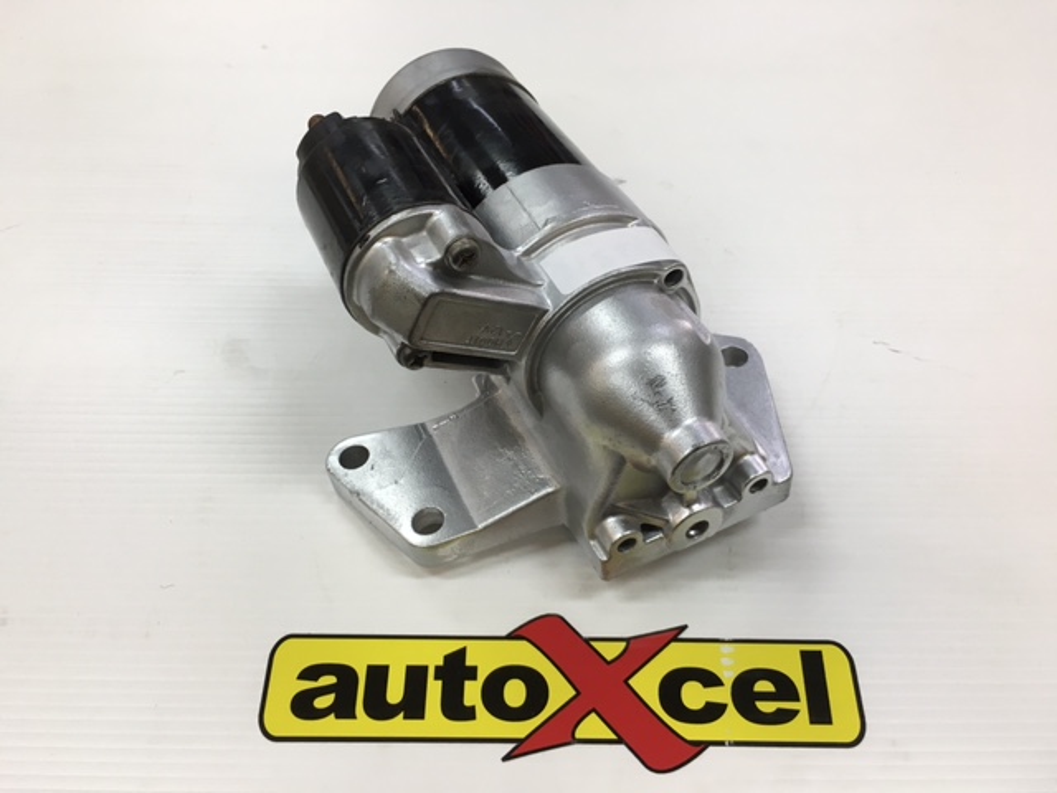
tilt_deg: -54.5
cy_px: 396
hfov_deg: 61.7
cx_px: 528
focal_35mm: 29
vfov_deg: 48.2
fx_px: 886
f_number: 2.2
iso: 32
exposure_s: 1/33
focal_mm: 4.15
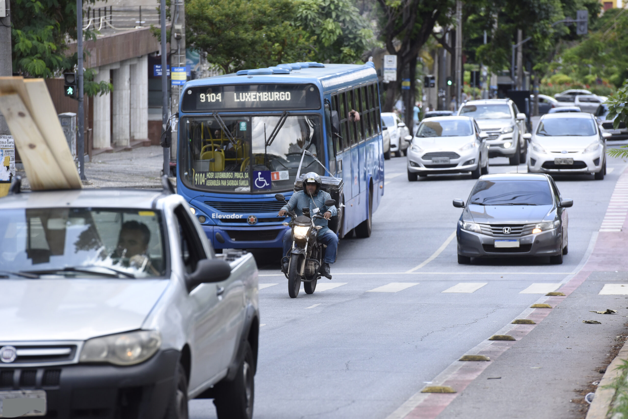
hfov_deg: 10.3
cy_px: 210
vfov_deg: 6.9
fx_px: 3490
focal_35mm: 200
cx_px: 314
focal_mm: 200
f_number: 5.6
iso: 1250
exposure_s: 1/1250
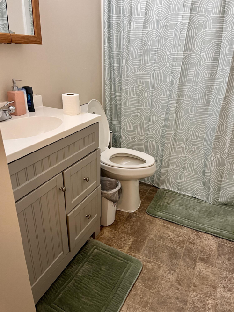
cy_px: 156
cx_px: 117
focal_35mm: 26
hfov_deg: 53.0
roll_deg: -0.5
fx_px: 234
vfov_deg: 67.3
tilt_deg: -25.0
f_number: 1.6
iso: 160
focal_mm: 5.1
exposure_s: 1/60
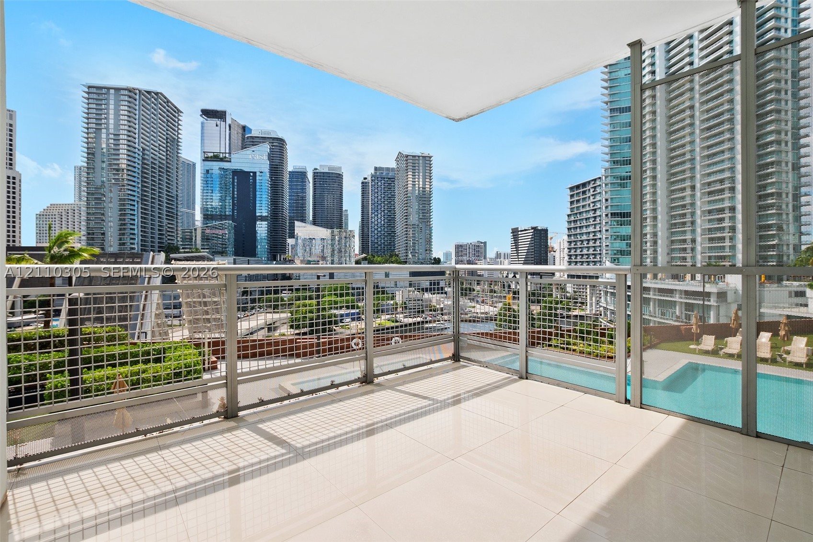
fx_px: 339
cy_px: 271
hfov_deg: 100.4
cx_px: 406
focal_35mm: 15
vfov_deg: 77.3
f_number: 8
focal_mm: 10
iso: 200
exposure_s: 1/500
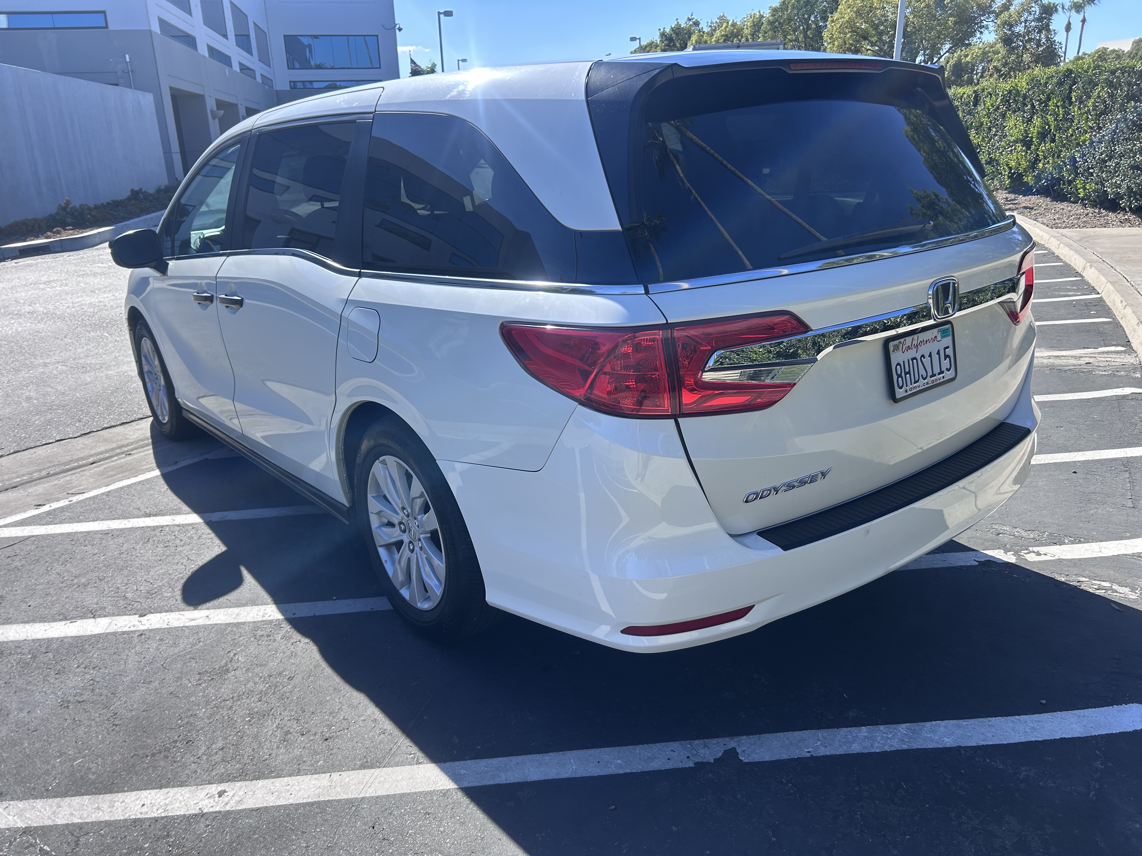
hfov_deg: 67.3
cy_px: 428
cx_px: 571
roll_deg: +1.4
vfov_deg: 53.1
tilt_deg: -19.9
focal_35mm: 26
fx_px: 858
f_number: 1.5
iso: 50
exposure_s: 1/2123
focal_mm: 5.7
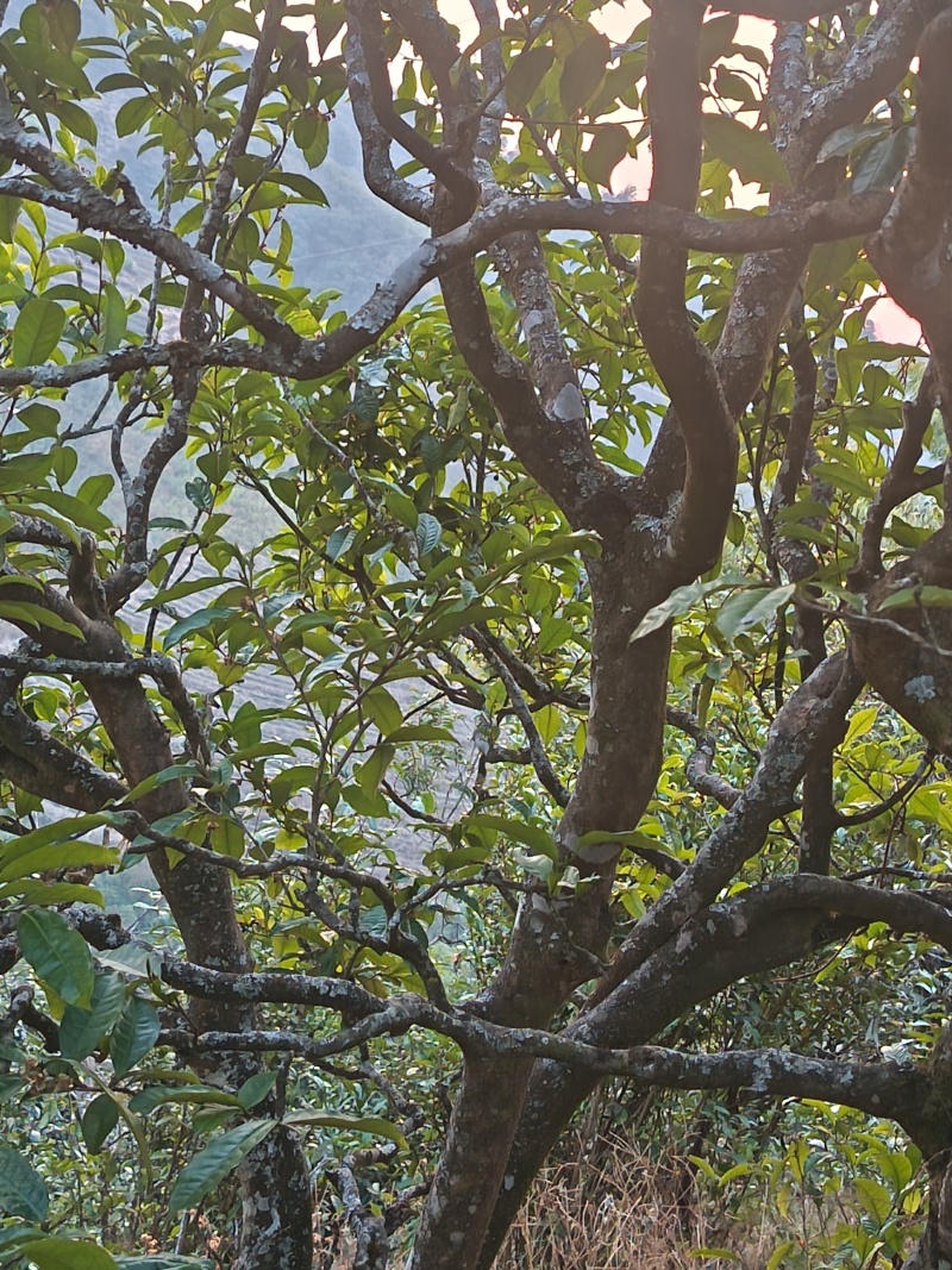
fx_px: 1981
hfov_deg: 27.0
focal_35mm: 54
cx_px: 476
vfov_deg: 35.5
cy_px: 635
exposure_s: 1/33.3
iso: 683
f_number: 1.75
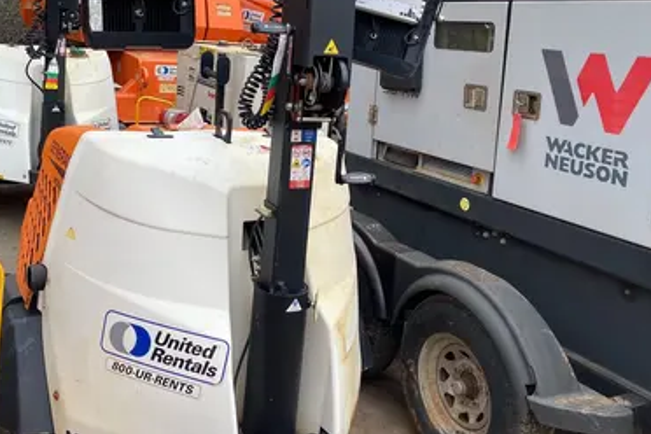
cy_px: 125
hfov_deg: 48.2
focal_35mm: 40
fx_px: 723
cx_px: 266
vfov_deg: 32.9
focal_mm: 4.25
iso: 32
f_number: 1.8
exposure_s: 1/669
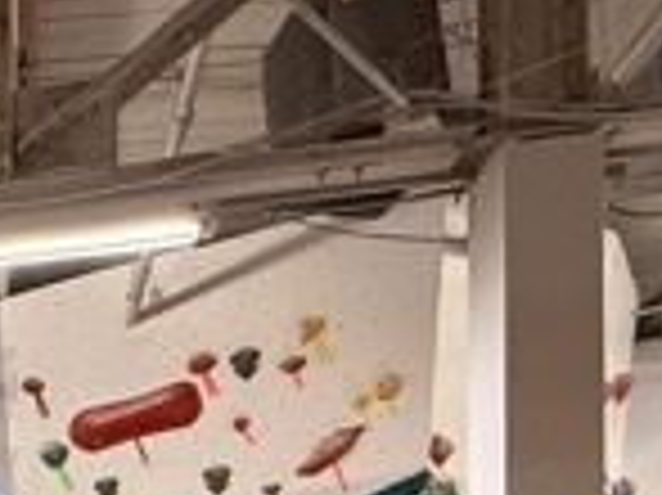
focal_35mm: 61
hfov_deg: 26.2
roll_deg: +0.2
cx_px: -234
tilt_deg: +0.7
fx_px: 1166
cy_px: 814
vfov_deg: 19.6
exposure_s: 1/60
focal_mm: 2.22
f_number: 2.2
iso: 500
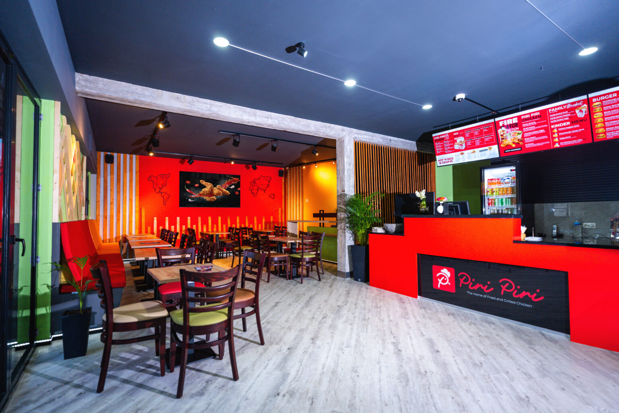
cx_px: 310
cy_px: 206
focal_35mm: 17
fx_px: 292
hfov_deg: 93.3
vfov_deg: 70.4
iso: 1600
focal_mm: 17
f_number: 2.8
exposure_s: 1/200
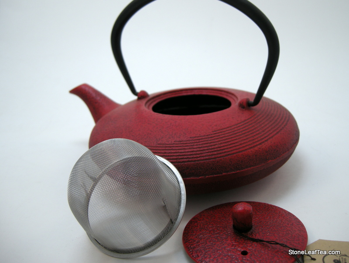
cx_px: 174
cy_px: 132
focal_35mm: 35
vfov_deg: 40.7
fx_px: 353
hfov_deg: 52.6
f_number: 2.7
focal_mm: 7.5
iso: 64
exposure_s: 1/86
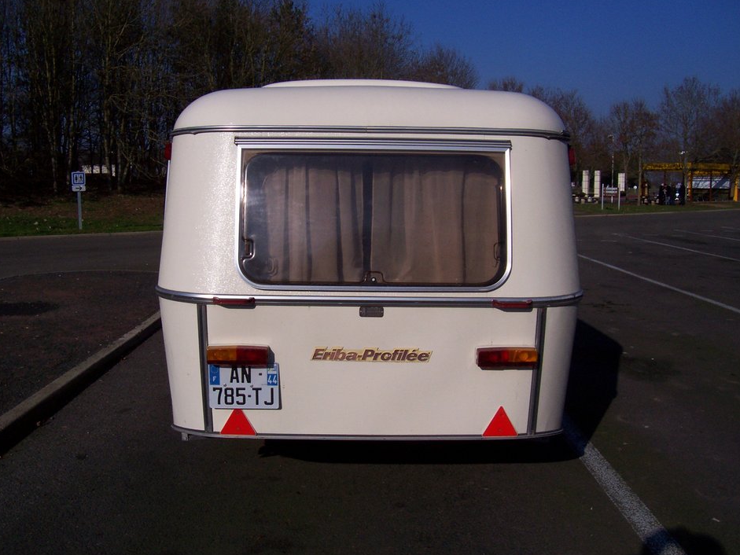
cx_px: 355
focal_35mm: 37
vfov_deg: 38.7
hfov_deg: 50.1
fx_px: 791
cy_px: 270
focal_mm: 5.6
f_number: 5.1
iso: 80
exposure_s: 1/1401
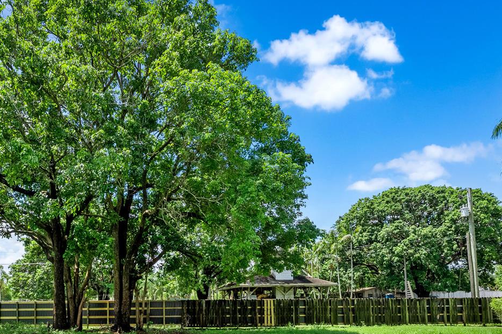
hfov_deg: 71.6
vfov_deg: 49.4
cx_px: 168
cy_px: 275
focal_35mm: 24
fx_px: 335
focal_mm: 14
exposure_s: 1/500
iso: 800
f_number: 11
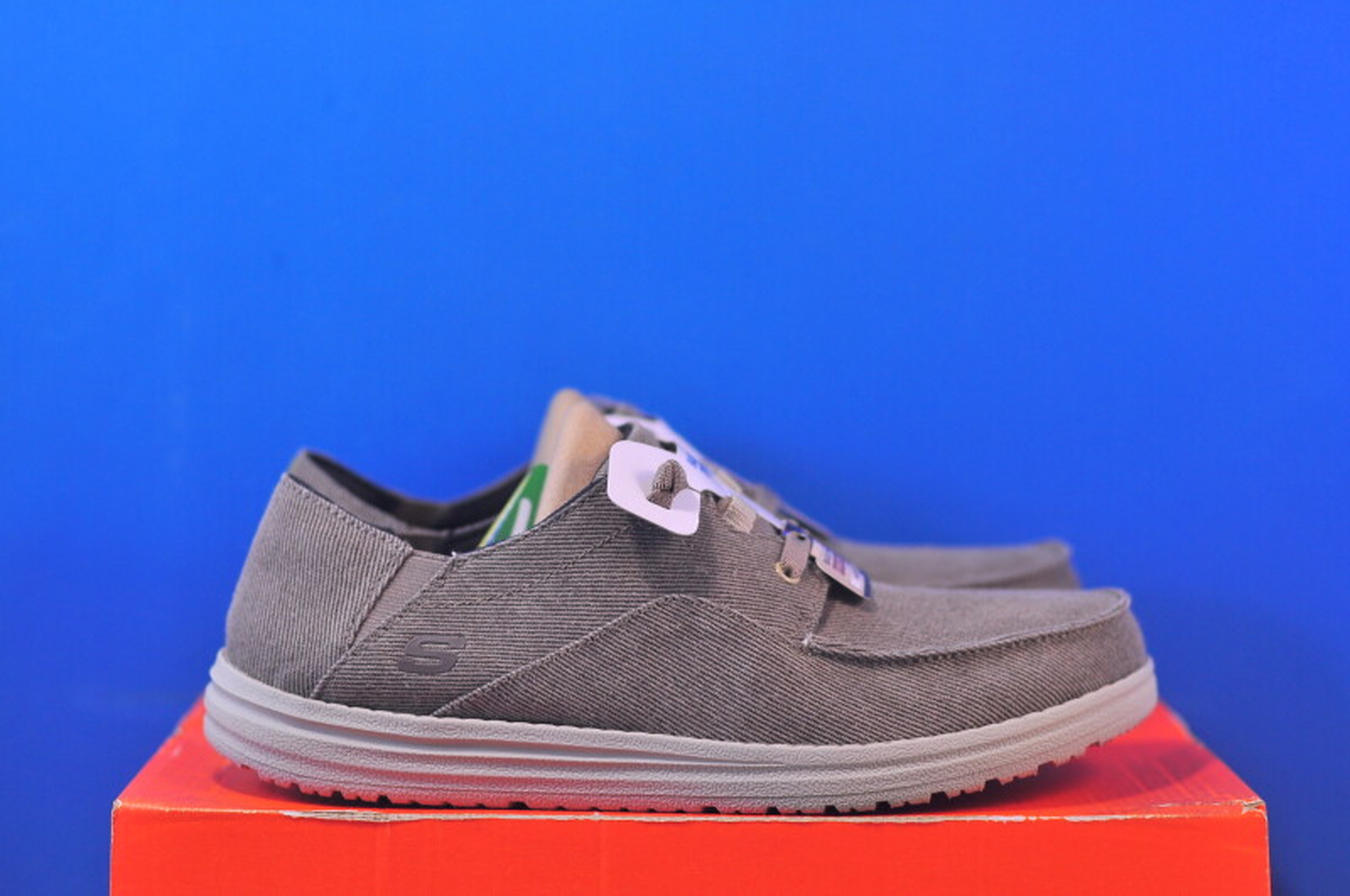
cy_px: 448
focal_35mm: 75
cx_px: 675
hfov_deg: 27.0
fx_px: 2808
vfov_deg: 18.1
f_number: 2.5
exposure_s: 1/320
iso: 250
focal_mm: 50
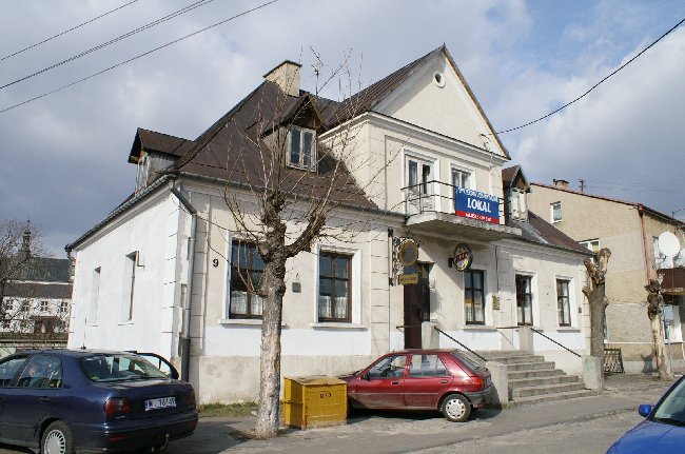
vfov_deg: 47.8
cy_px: 227
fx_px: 513
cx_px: 342
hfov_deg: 67.5
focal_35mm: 27
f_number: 10
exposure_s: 1/640
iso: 200
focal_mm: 18
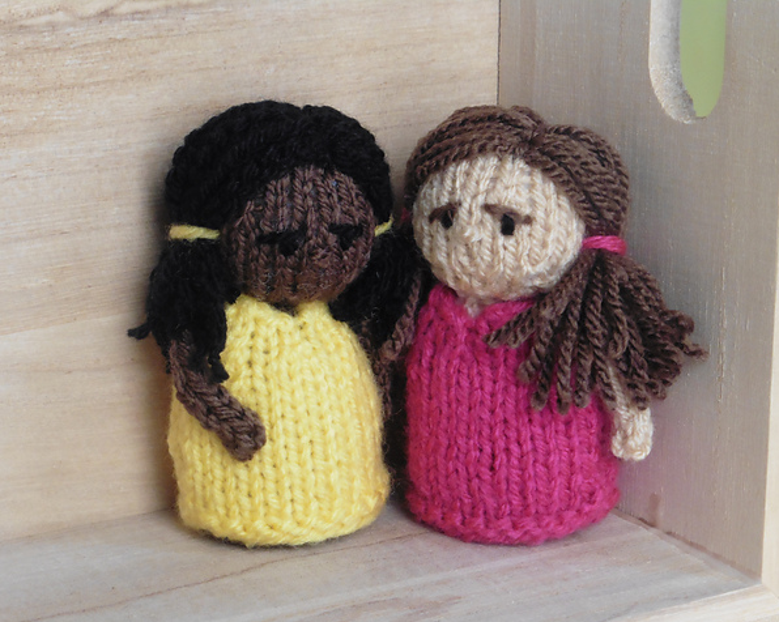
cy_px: 312
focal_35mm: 107
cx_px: 397
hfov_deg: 18.0
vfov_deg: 14.4
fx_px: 2465
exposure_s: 1/25
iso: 400
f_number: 5.3
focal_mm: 18.2
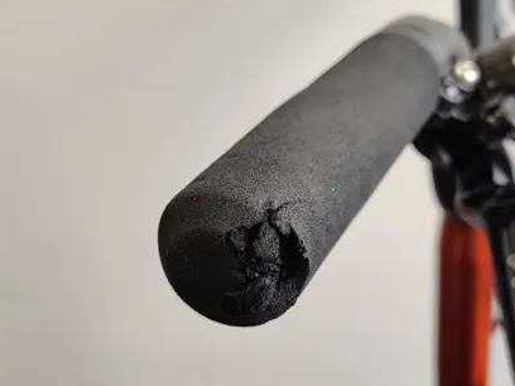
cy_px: 231
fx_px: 789
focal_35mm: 53
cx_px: 260
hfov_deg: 36.2
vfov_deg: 27.5
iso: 200
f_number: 1.65
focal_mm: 4.75
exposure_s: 1/50
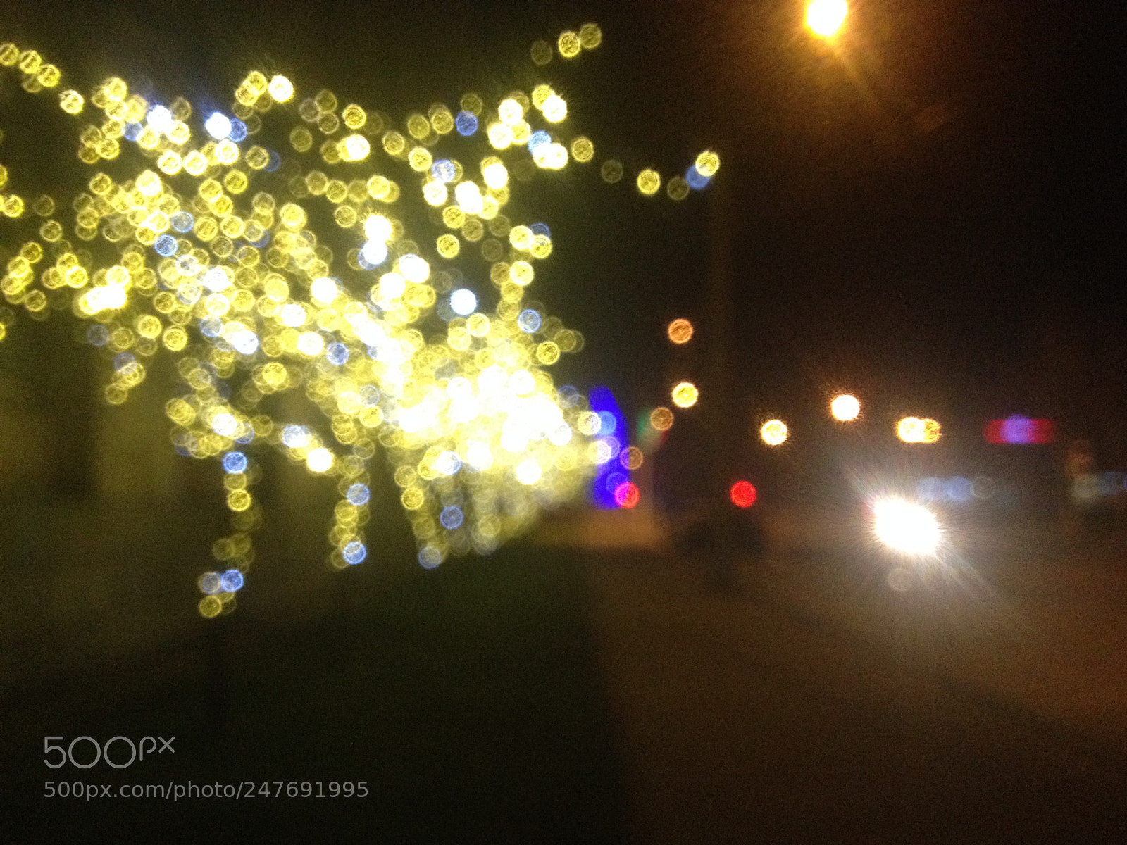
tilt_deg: +2.4
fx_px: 1140
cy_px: 422
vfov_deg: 40.7
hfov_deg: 52.6
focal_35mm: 35
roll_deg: +0.3
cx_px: 564
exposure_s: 1/15
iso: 400
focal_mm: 4.28
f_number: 2.4
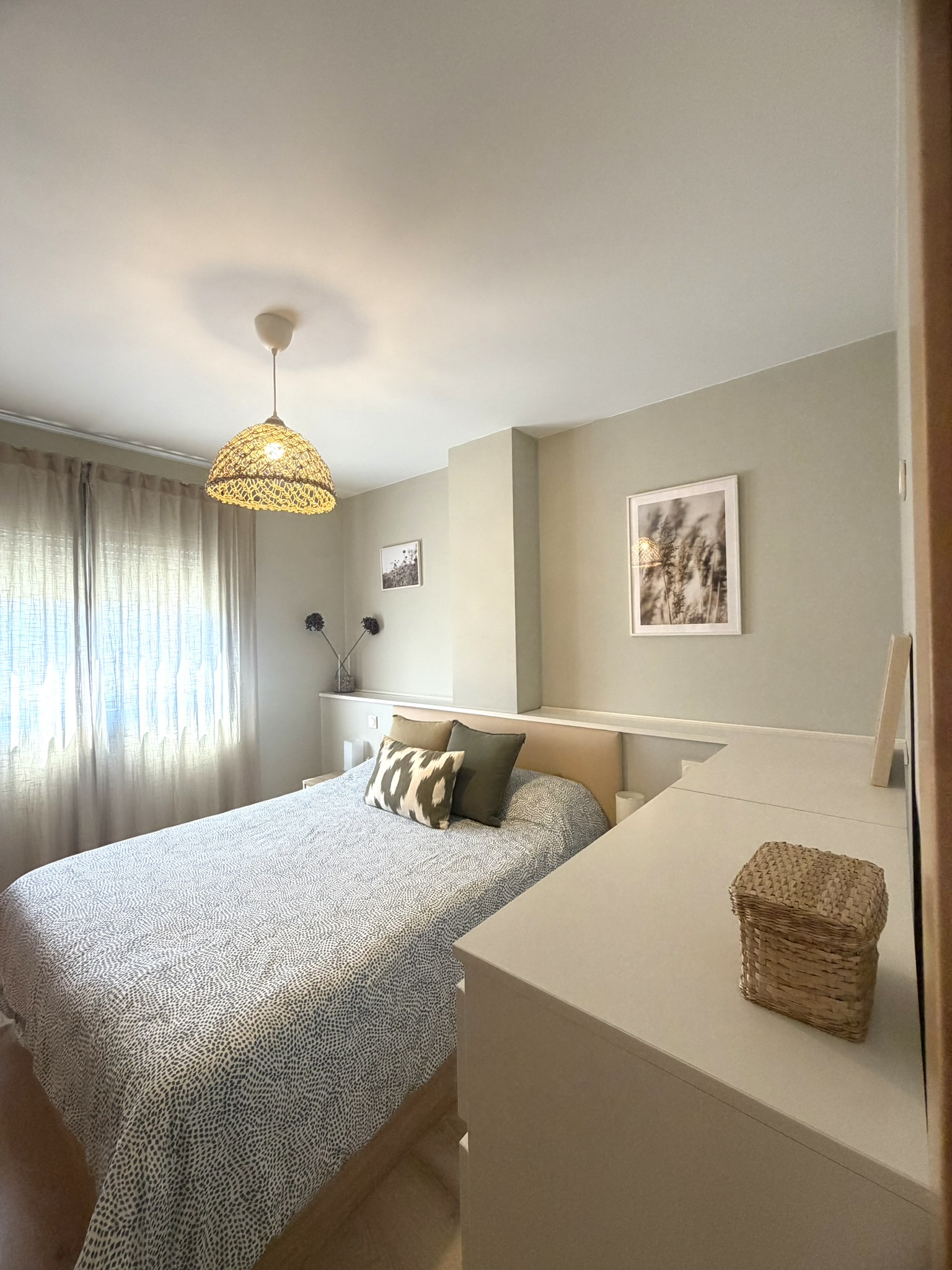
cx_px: 476
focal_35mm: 14
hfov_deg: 85.7
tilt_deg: -0.1
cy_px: 635
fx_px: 513
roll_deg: +0.7
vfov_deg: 102.1
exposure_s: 1/100
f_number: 2.2
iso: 200
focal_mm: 2.22
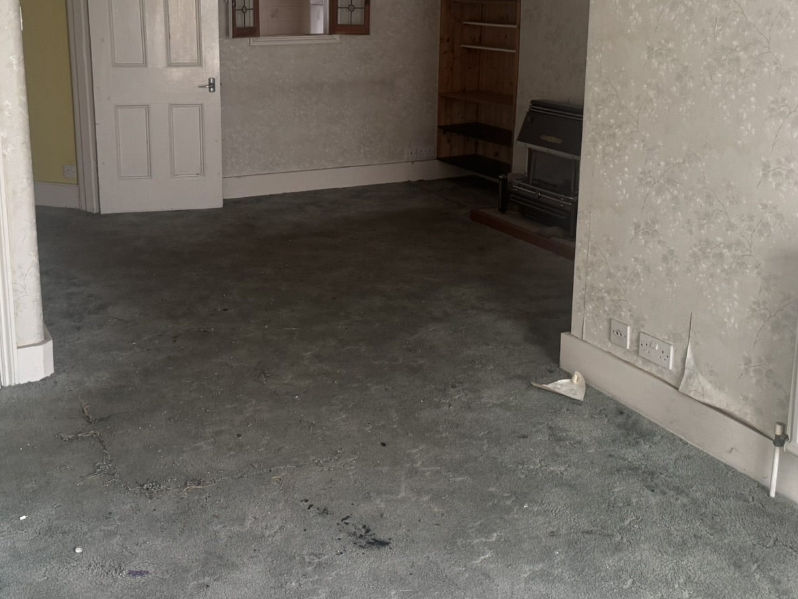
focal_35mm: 42
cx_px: 303
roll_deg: +1.1
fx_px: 968
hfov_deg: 44.4
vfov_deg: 34.0
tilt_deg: -11.7
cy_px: 192
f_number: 1.78
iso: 200
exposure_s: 1/63
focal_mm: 6.76
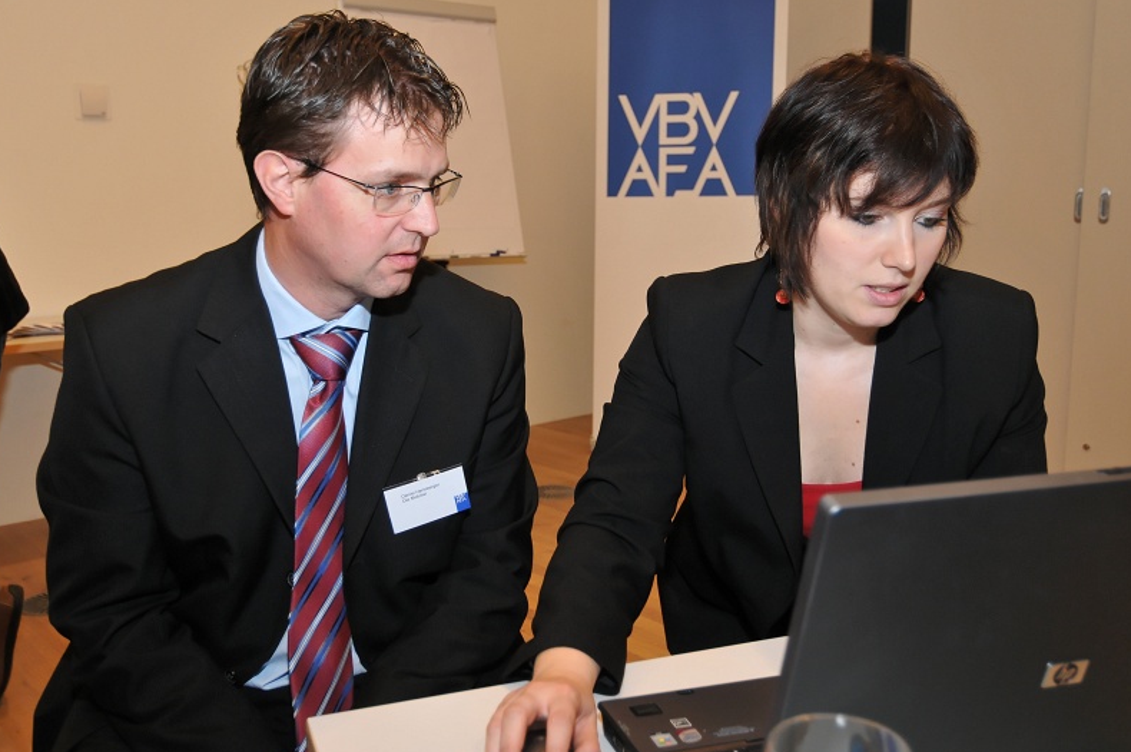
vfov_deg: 40.4
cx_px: 559
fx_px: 1022
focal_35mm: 33
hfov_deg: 57.9
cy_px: 377
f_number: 4
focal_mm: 19
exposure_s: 1/30
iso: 400
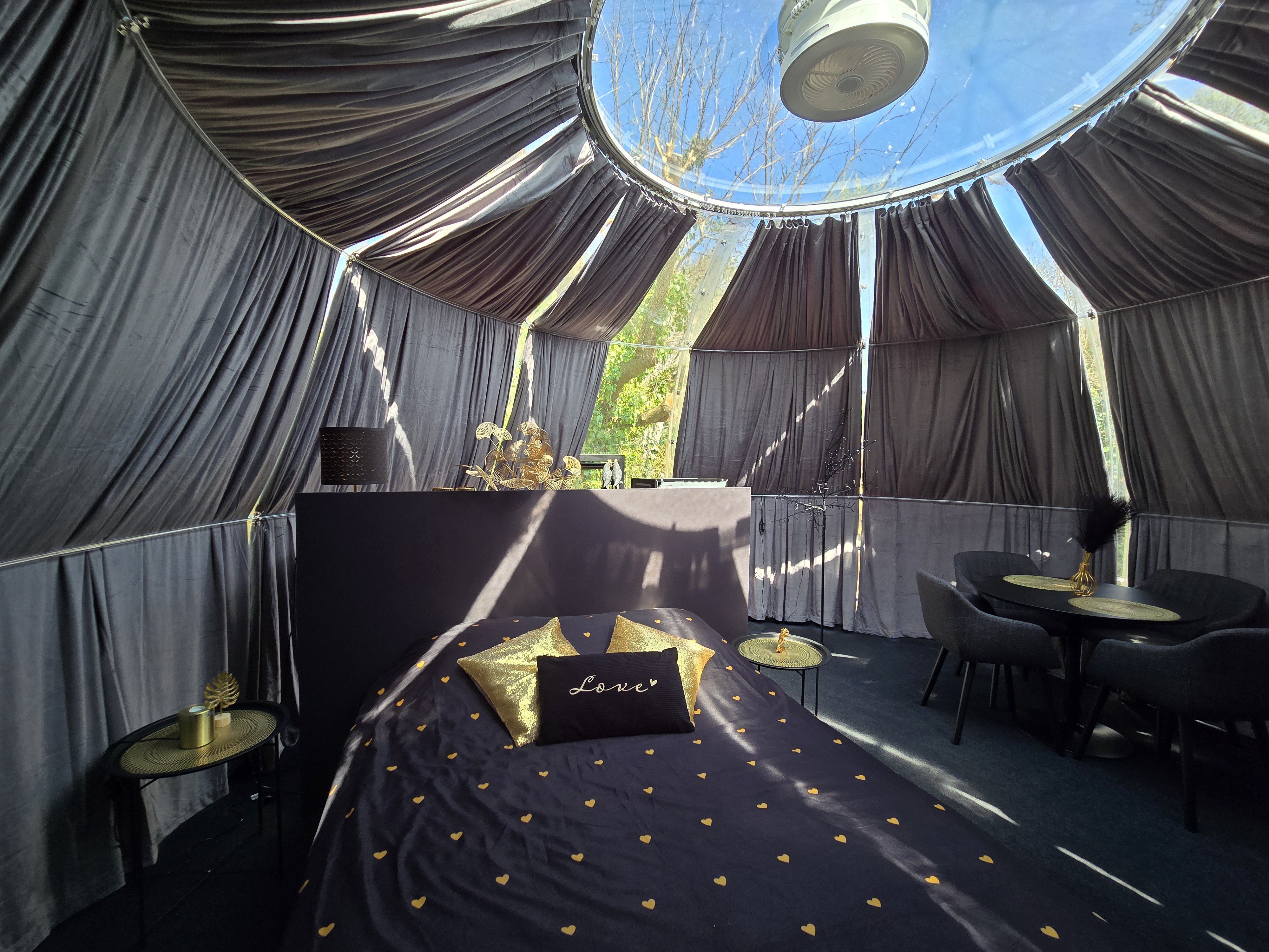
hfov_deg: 106.2
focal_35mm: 13
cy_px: 476
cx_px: 634
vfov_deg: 89.9
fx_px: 477
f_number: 2.2
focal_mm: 2.2
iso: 50
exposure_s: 1/179
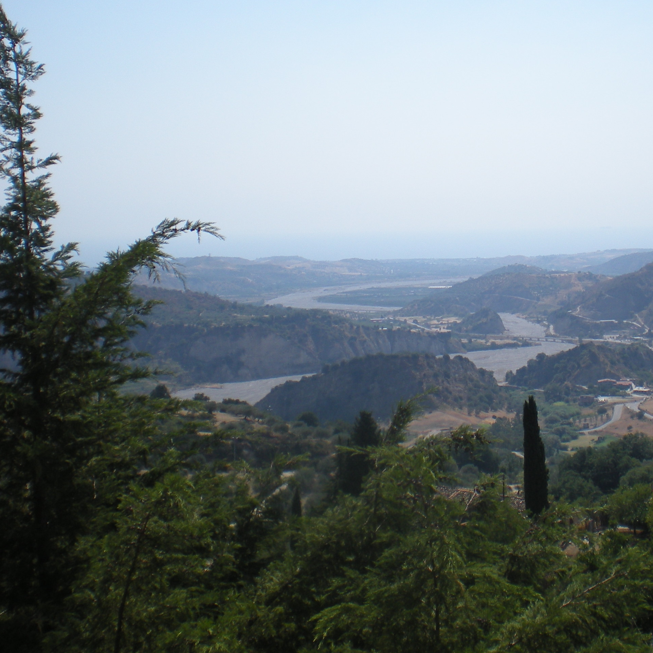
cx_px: 492
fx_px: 1217
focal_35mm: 57
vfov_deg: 30.0
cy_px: 265
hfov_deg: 29.6
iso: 64
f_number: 4.6
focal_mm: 6.3
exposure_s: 1/772
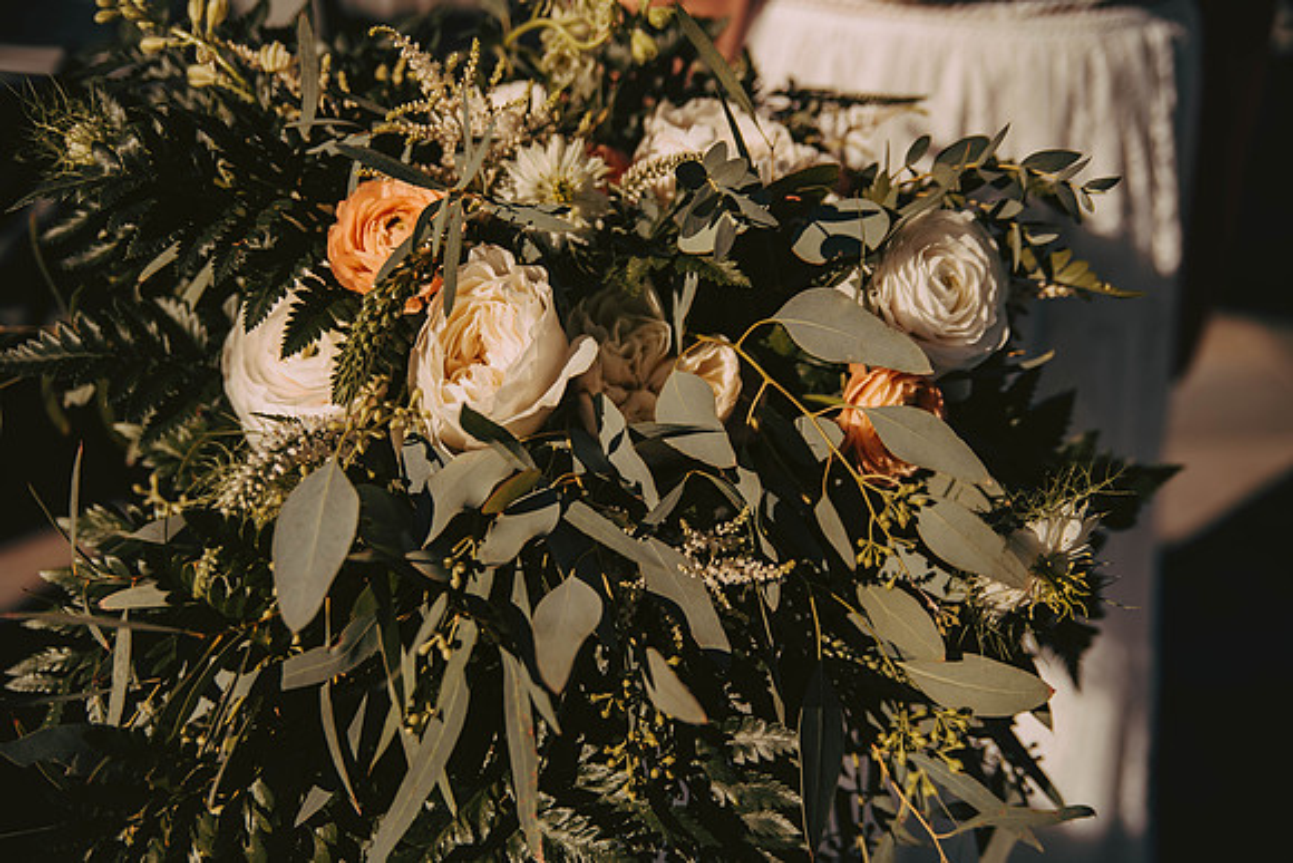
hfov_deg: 46.4
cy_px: 432
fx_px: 1509
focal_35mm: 42
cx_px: 646
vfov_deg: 31.9
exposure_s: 1/3200
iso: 160
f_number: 2.8
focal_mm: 42
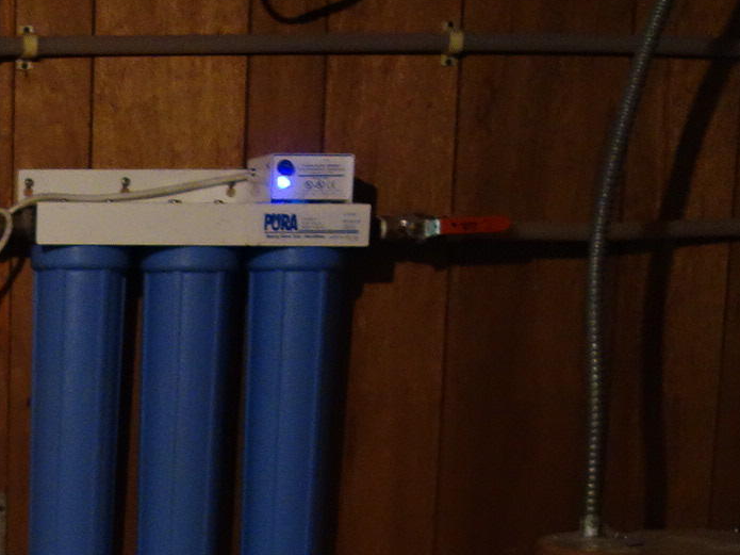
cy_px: 836
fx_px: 2266
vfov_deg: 13.2
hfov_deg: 17.4
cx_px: -232
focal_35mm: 106
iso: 800
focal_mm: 10.4
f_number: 1.8
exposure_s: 1/60
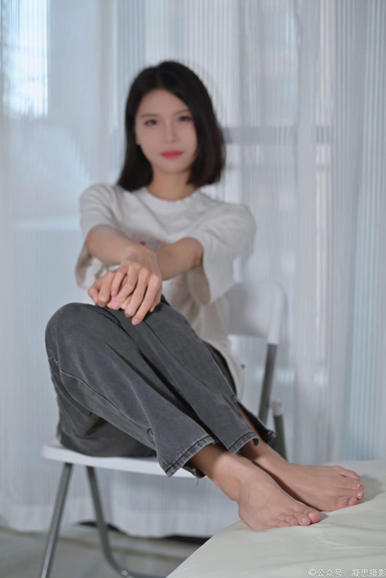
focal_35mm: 63
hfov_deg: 21.6
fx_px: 1013
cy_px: 289
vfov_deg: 31.9
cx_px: 193
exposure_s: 1/100
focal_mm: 63
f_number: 2.4
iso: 800
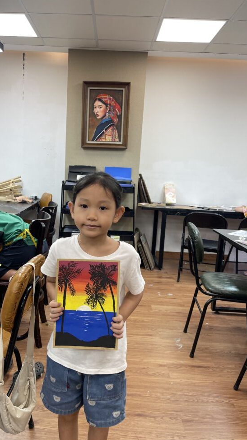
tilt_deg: -10.3
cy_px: 224
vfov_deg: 67.9
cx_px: 96
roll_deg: -2.4
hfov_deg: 41.2
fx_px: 326
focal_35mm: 28
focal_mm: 5.1
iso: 80
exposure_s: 1/121
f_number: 1.6
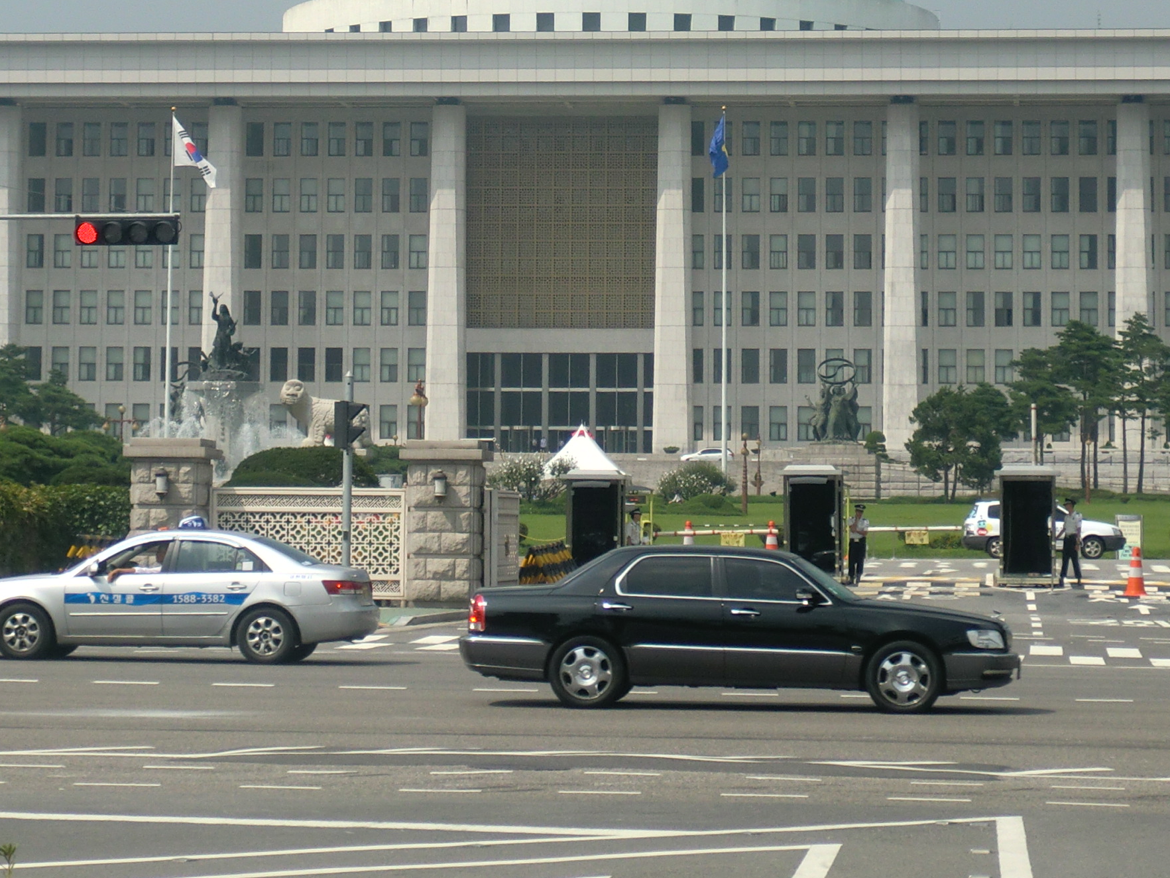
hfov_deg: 14.6
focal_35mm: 135
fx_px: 4563
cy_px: 80
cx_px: 611
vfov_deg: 10.9
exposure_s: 1/800
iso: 64
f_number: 4.6
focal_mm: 13.1
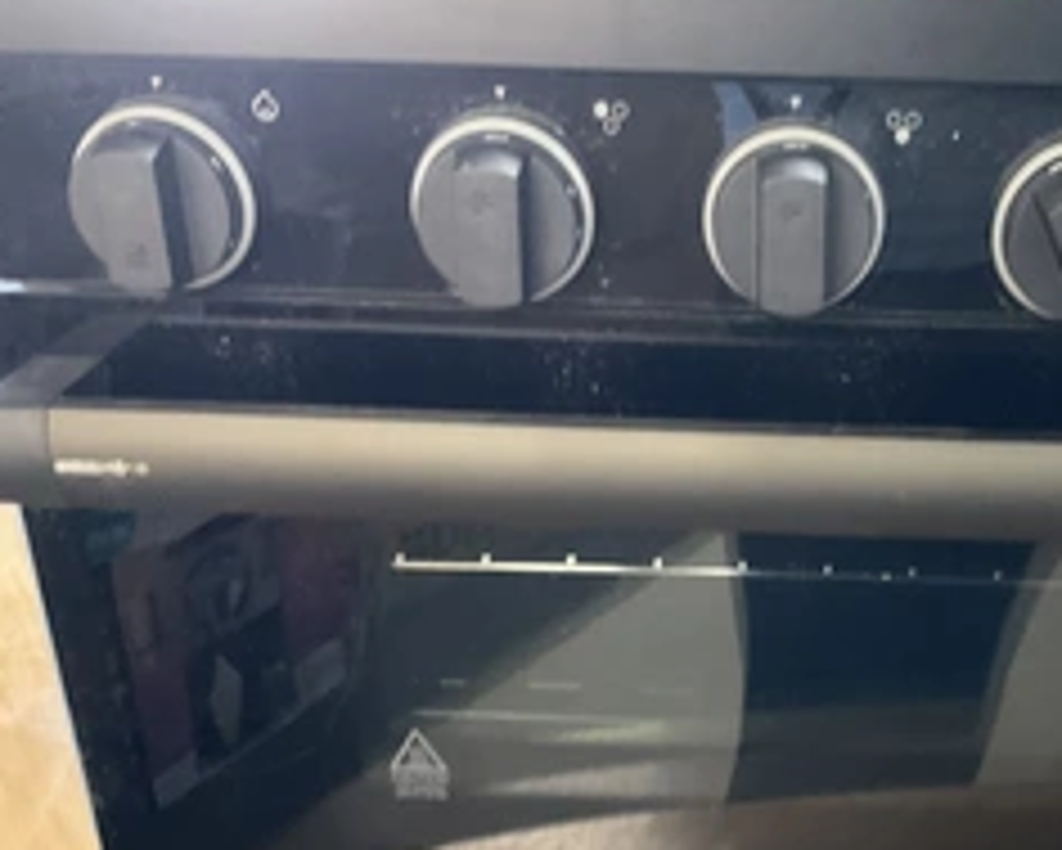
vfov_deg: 30.9
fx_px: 1509
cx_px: 783
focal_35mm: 48
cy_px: 643
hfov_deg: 37.9
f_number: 1.8
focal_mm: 3
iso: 400
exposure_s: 1/30
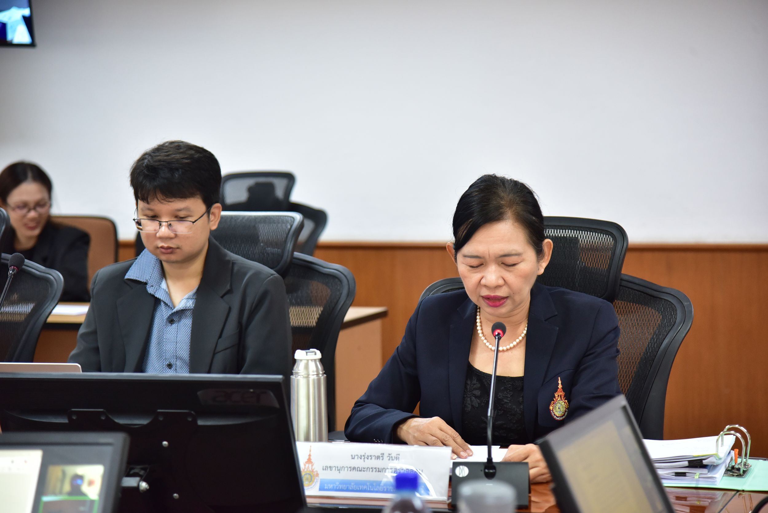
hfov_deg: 19.5
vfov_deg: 13.0
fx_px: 2240
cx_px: 384
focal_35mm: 105
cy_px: 256
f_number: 4.5
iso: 2000
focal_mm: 105
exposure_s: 1/80
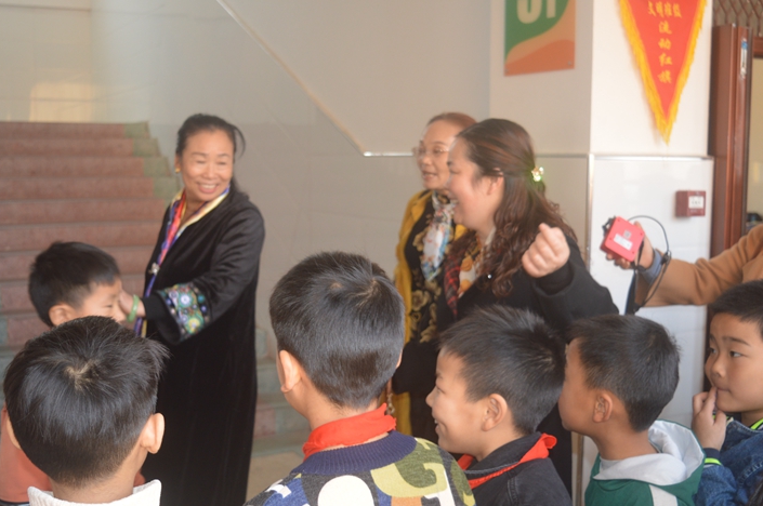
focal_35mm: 43
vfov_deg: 31.4
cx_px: 350
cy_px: 250
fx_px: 901
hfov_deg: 45.9
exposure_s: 1/125
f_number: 4
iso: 400
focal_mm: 25
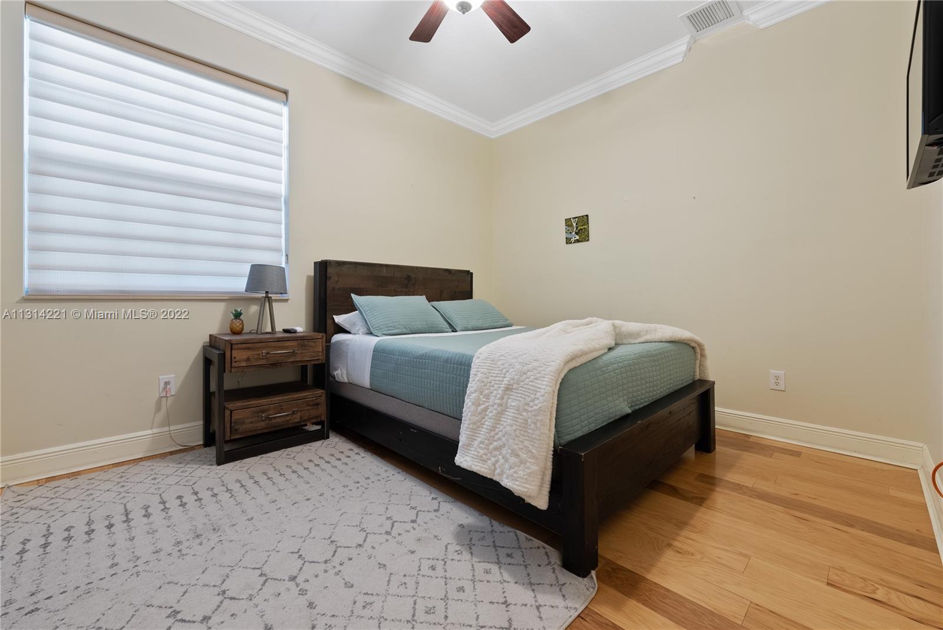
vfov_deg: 81.3
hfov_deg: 104.2
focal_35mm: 14
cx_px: 472
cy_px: 315
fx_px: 367
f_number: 11
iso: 100
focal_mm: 14
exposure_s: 5
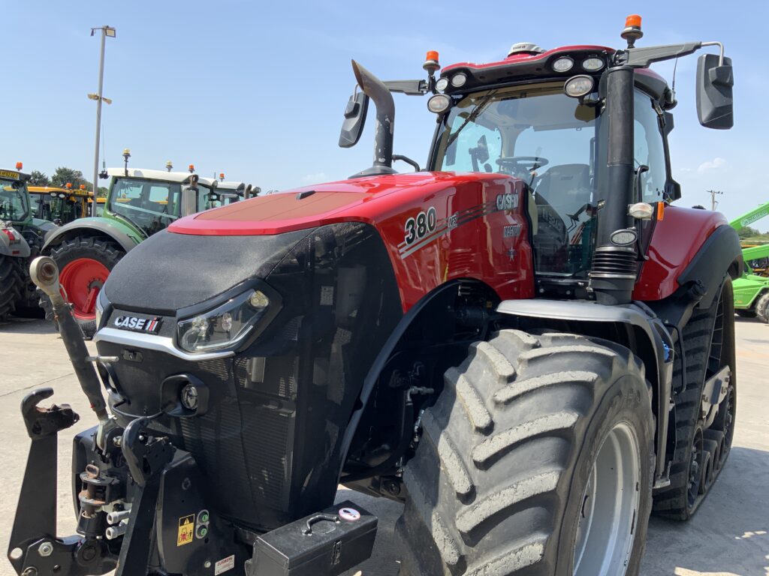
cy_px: 288
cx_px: 384
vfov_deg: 48.2
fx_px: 644
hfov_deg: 61.7
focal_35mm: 29
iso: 16
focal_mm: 3
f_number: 1.8
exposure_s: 1/1144
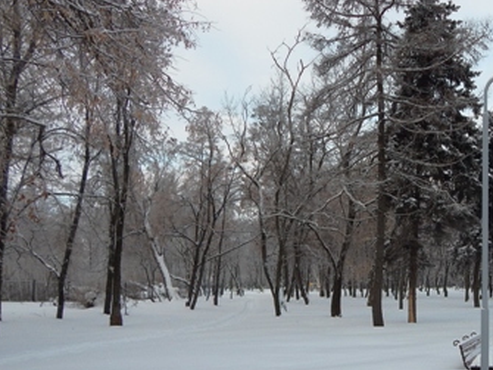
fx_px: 626
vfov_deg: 32.6
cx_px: 430
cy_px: 248
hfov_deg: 40.2
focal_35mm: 44
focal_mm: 4
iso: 125
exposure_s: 1/320
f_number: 3
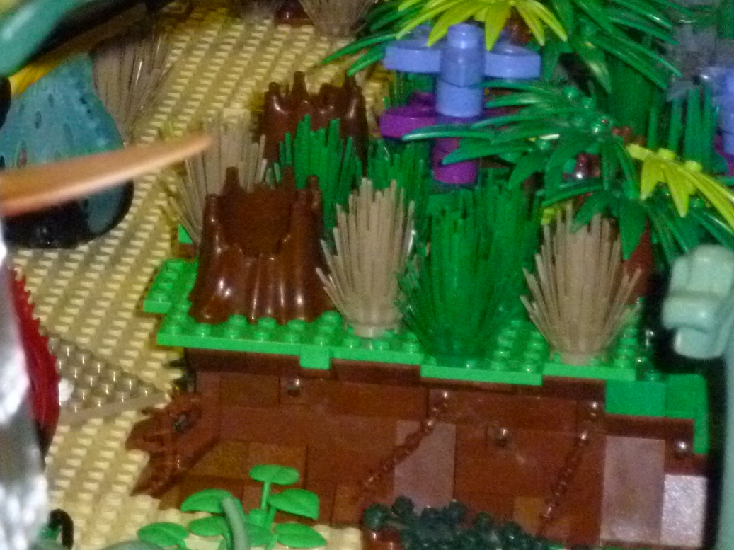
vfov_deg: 5.2
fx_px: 6020
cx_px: -164
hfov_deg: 6.9
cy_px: 56
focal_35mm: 284
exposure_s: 1/60
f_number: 5.6
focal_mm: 20.6
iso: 800
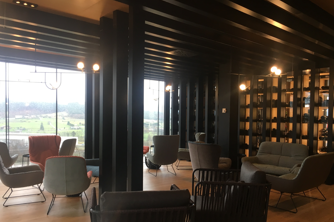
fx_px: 288
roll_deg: -0.6
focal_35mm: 31
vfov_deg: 42.2
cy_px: 126
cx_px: 163
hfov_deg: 60.3
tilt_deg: -2.2
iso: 50
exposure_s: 1/33
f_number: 2.2
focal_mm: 4.15
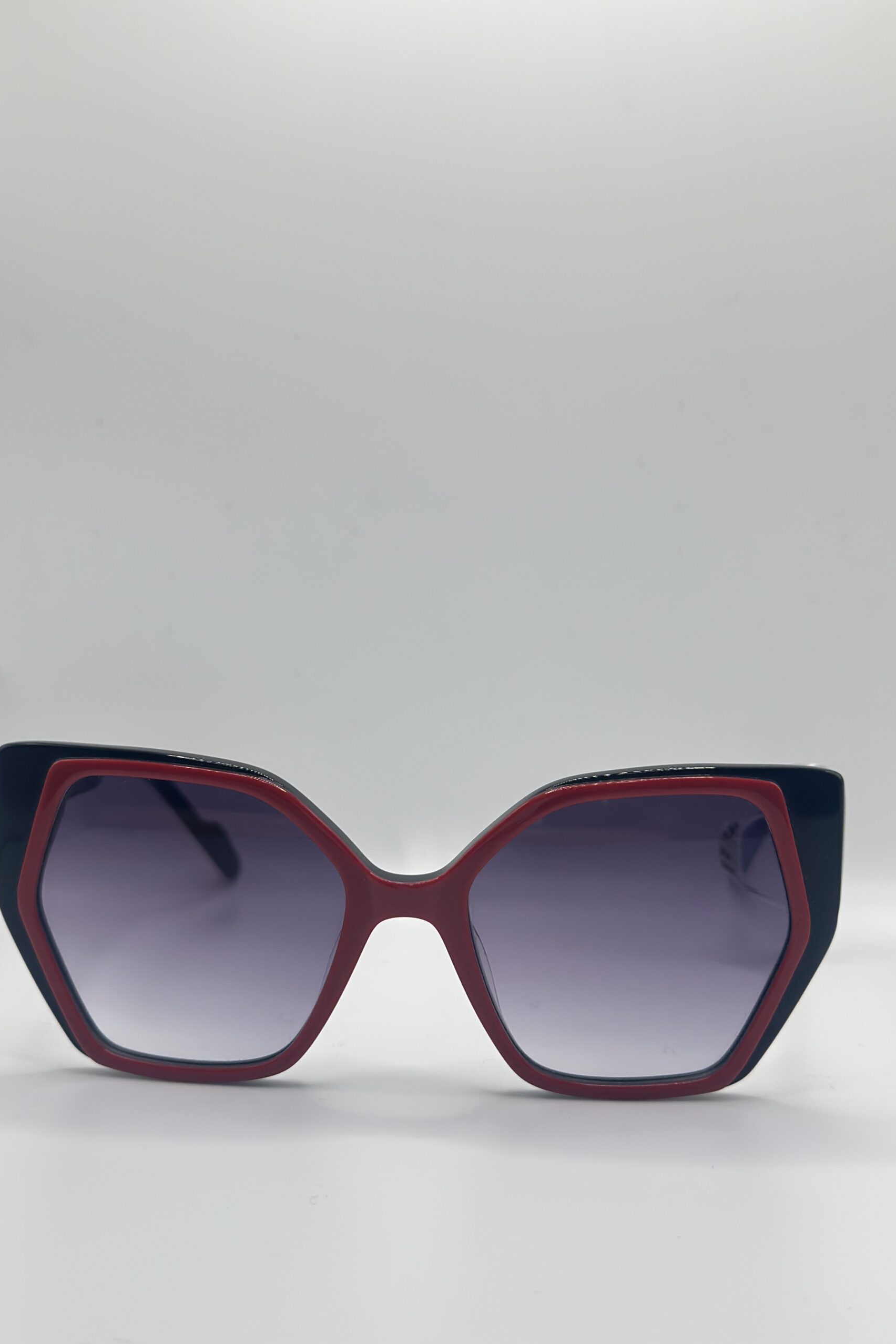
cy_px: 673
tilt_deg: -26.9
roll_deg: -0.8
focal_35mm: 50
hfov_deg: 27.0
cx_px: 424
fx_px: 1867
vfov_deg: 39.6
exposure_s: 1/608
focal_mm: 6.86
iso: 80
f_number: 1.78
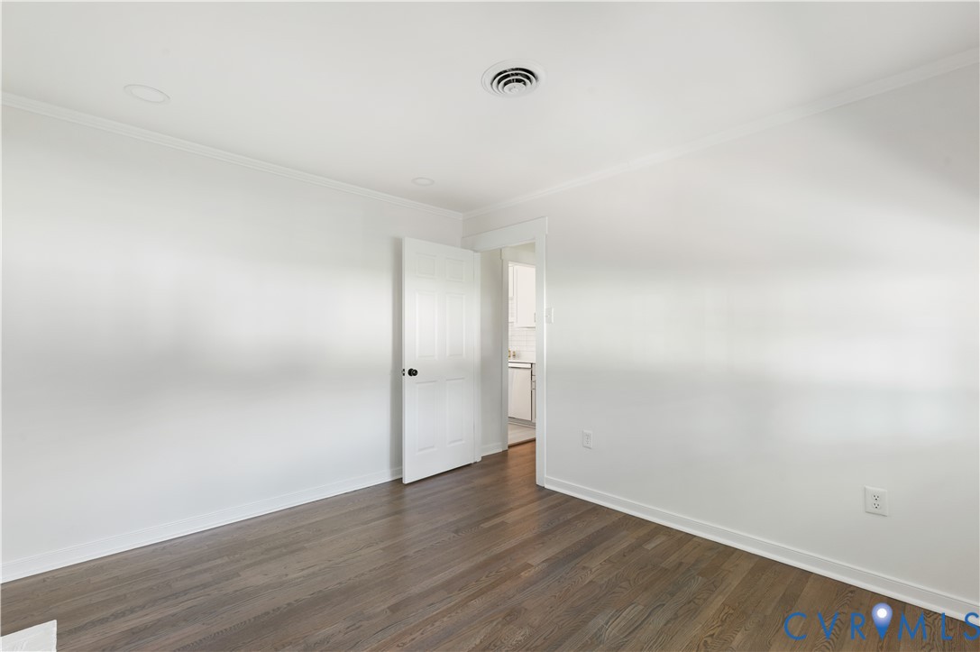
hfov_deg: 96.8
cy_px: 326
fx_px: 435
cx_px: 490
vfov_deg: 73.7
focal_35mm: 16
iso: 1250
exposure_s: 1/5
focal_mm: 16
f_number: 9
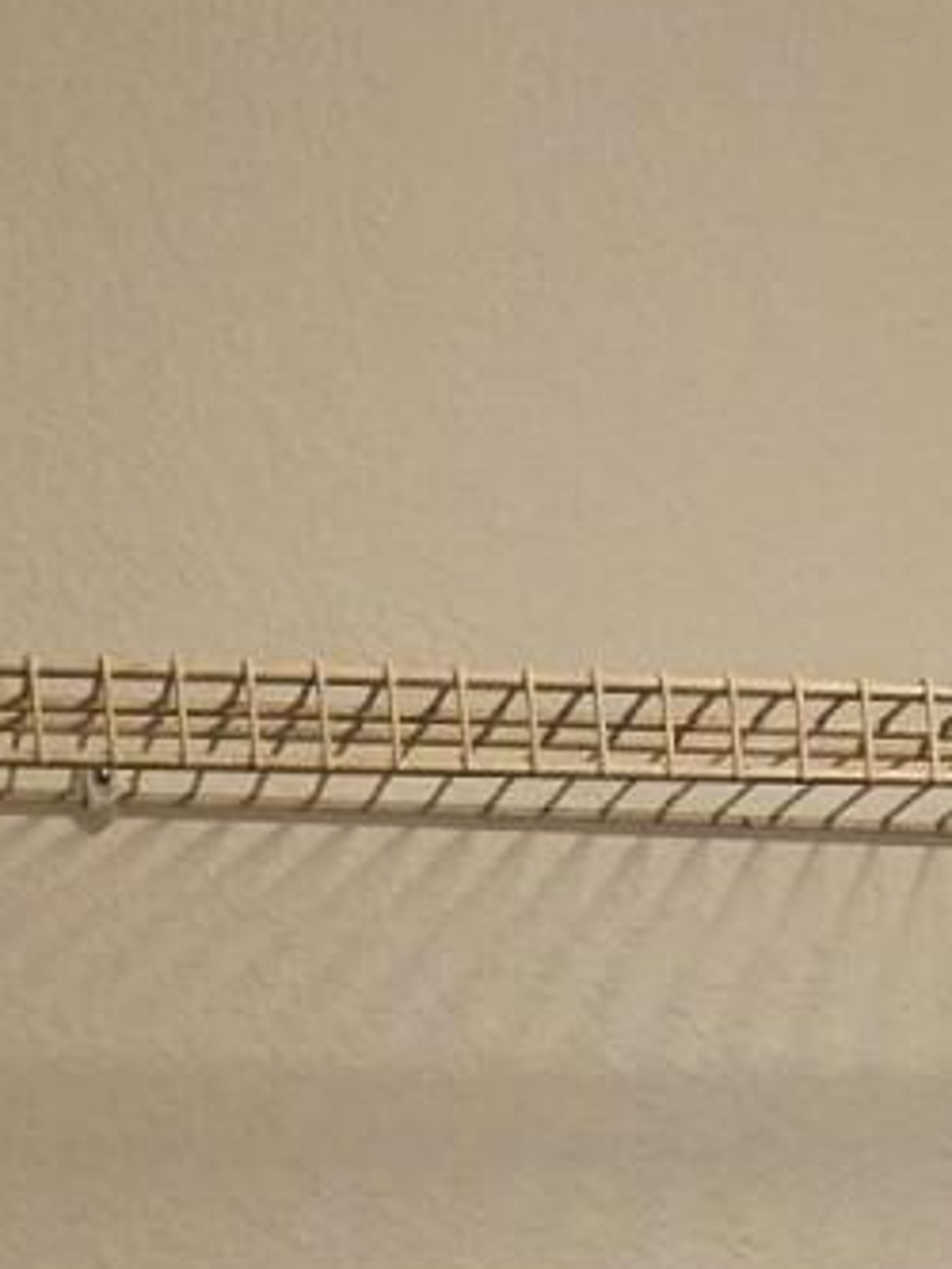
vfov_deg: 13.0
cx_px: 2091
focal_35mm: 138
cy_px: 2264
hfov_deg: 9.8
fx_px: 5057
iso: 125
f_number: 1.4
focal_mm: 6.5
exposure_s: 1/120
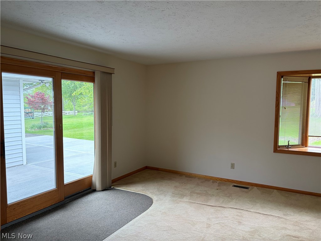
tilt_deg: -3.2
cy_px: 120
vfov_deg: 53.1
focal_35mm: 26
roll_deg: -0.8
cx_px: 160
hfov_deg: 67.3
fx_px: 241
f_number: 1.6
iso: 100
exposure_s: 1/120
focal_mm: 5.96
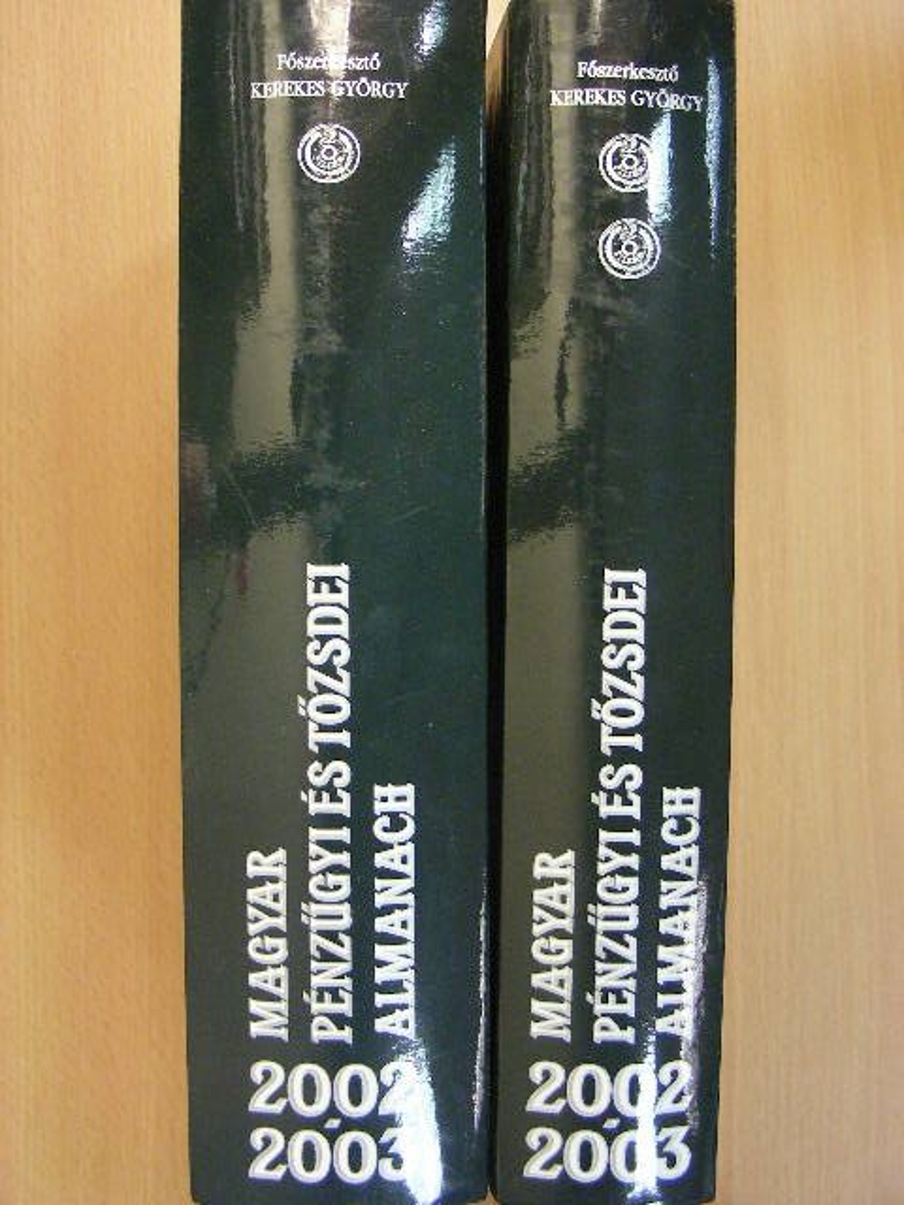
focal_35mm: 44
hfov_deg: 32.9
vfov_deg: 42.9
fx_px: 1532
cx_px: 452
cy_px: 602
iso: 200
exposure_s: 1/19.5
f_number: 3.5
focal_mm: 7.4
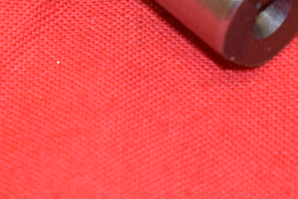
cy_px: -144
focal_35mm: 533
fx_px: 4414
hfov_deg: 3.9
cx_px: -8
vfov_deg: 2.6
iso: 1250
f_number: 5.6
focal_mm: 55
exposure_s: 1/80
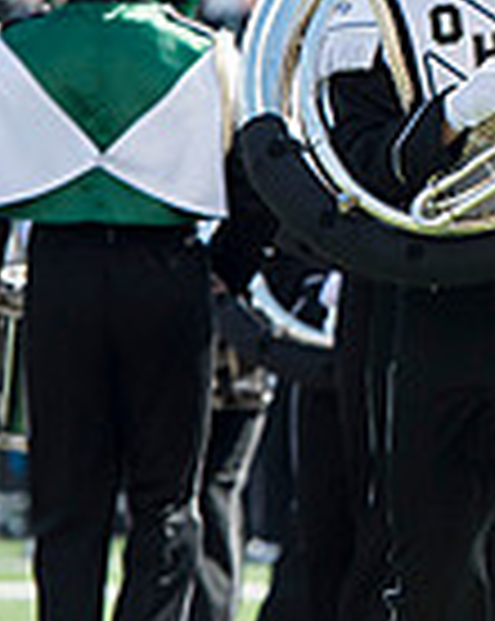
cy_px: -4
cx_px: 904
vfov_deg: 3.1
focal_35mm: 633
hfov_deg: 2.4
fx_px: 11618
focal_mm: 160
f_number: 4.5
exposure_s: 1/1000
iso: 200
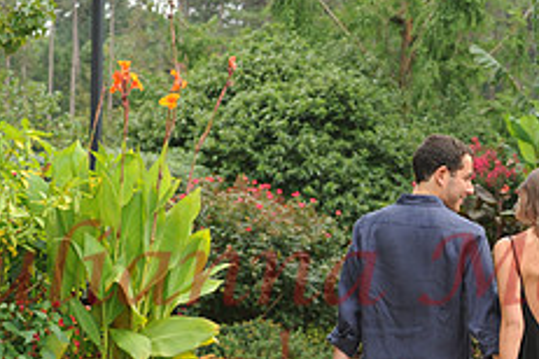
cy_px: 303
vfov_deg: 7.3
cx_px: 511
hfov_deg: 10.9
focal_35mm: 188
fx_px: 2815
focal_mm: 75
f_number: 7.1
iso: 500
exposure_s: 1/200
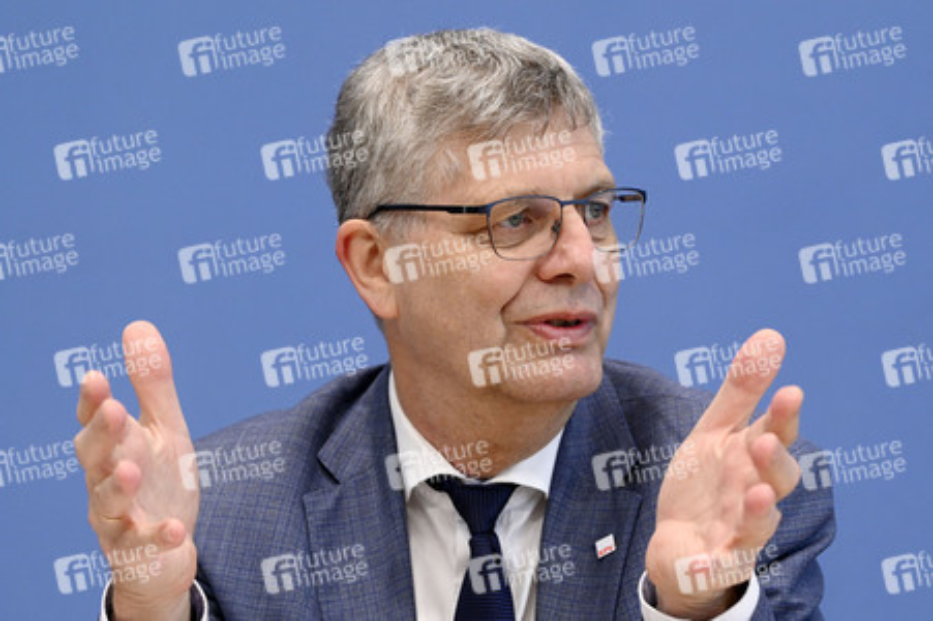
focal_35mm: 135
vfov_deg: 10.1
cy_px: 310
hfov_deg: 15.2
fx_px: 3496
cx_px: 466
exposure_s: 1/400
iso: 3200
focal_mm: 135
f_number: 6.3
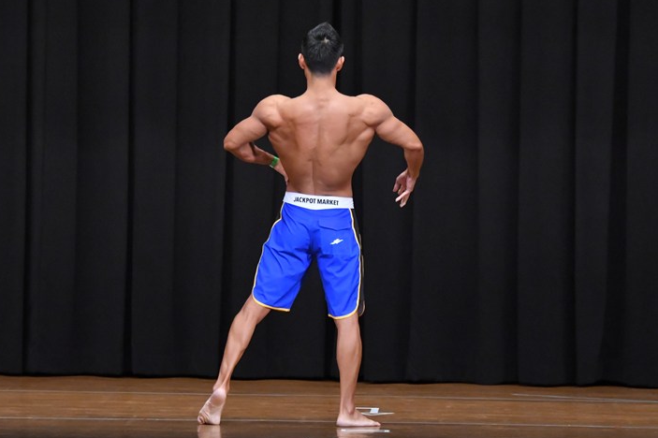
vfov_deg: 5.5
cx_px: 336
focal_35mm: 248
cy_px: 221
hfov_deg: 8.3
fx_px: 4531
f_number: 5.6
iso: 8000
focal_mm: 150
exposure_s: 1/400
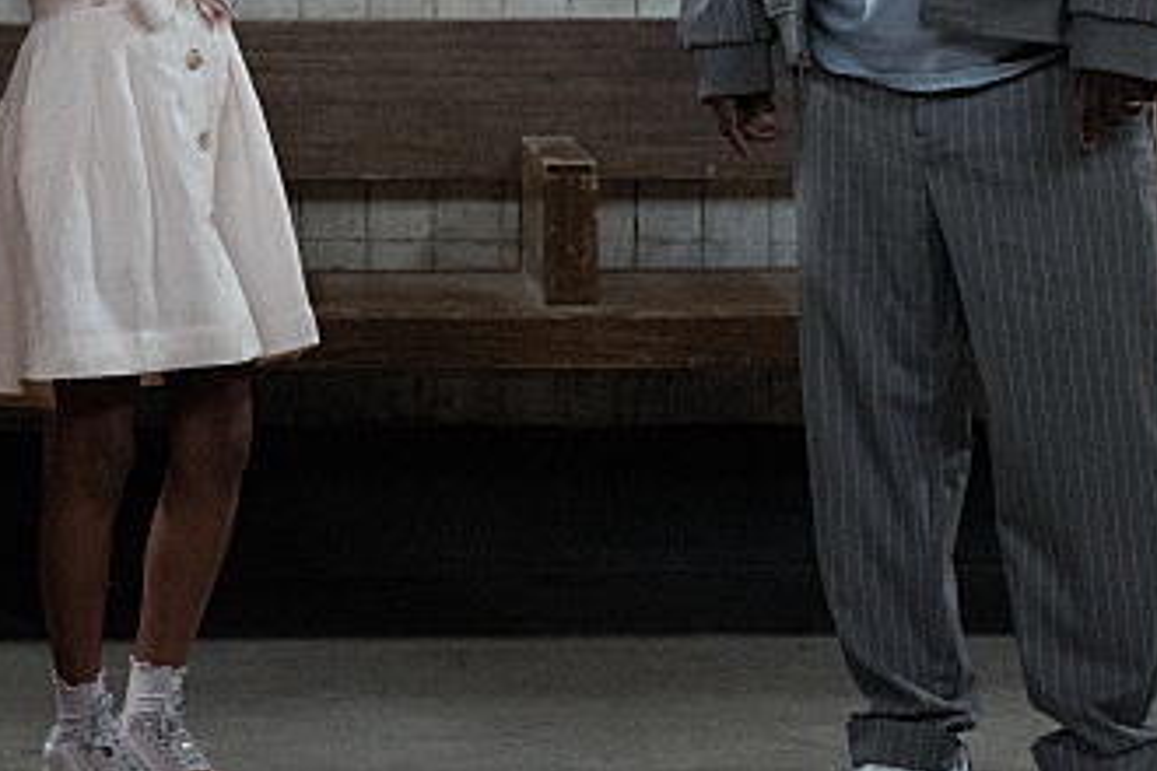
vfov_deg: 11.9
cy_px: -54
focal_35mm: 114
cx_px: 242
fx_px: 3664
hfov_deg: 17.8
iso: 5000
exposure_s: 1/160
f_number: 4.5
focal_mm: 47
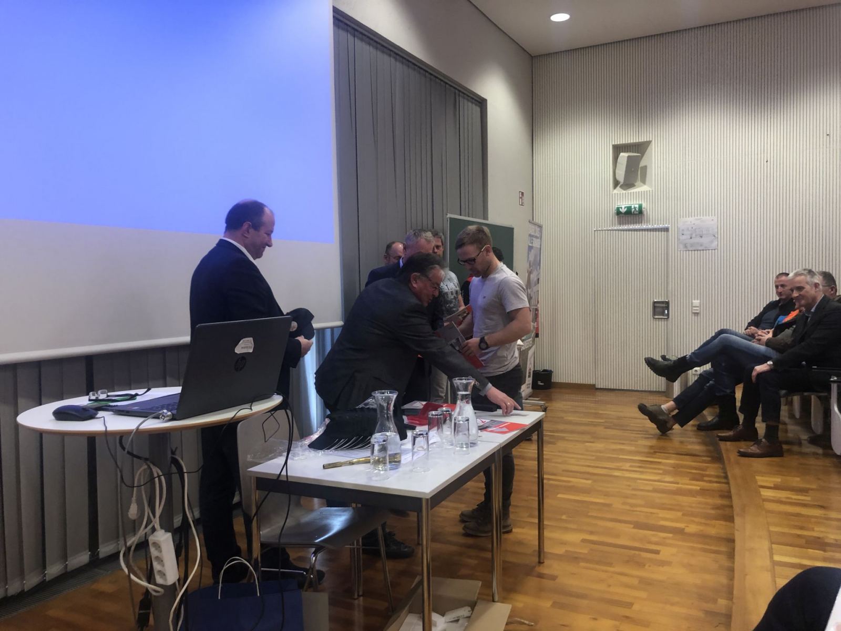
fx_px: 680
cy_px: 316
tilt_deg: -3.5
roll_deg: -1.0
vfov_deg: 49.7
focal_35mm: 28
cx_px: 420
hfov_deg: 63.4
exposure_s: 1/17
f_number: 1.8
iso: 64
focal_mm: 3.99
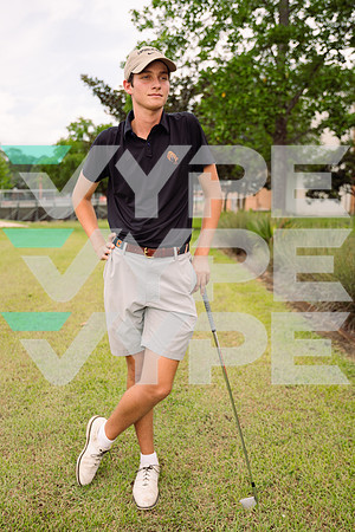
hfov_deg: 37.9
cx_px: 178
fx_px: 518
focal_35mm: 35
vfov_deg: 54.4
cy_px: 266
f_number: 2.8
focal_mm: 35
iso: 100
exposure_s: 1/1000
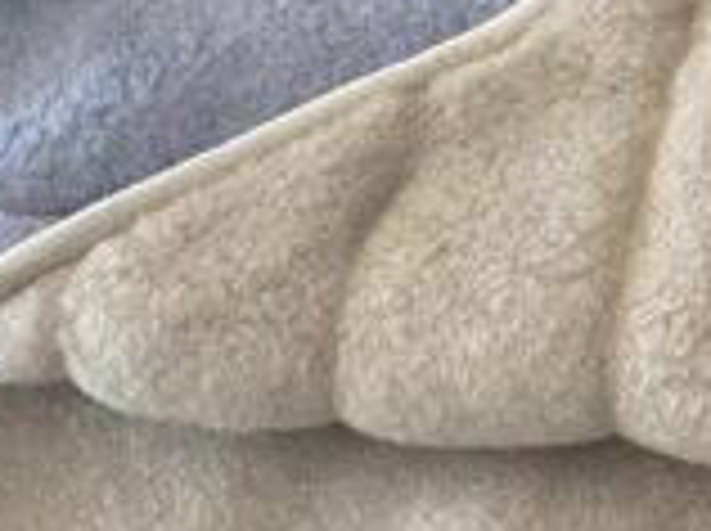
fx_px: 2030
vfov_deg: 13.6
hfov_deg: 18.0
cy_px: -360
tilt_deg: -43.4
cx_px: 1030
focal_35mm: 99
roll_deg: +0.3
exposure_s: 1/60
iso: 200
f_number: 1.8
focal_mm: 4.25
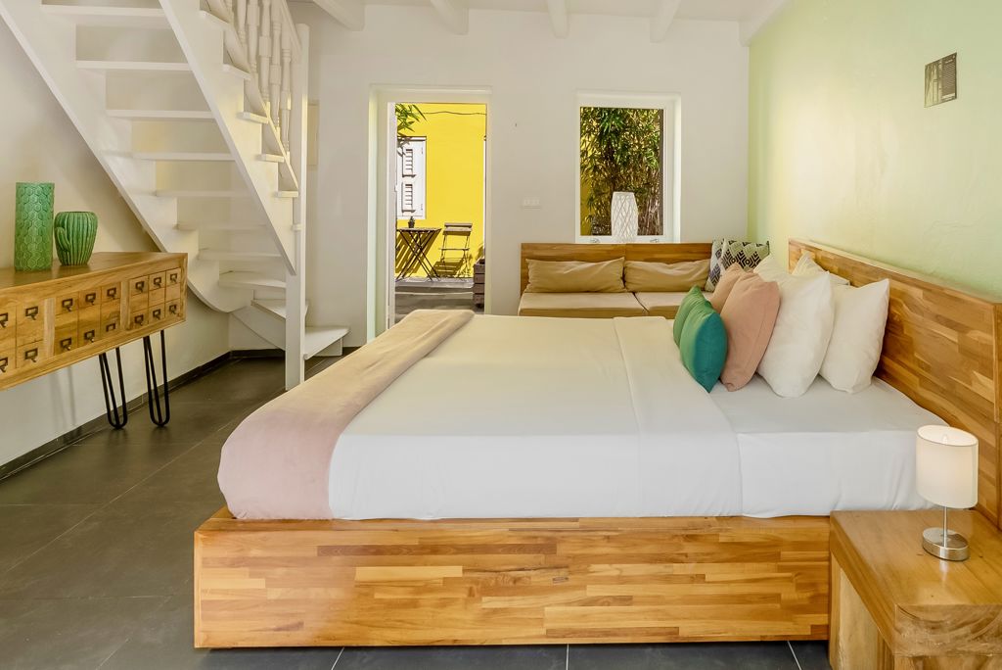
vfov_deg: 73.8
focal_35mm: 16
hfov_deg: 96.7
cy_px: 335
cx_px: 501
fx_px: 446
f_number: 11
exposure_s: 1/6
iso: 640
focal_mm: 16
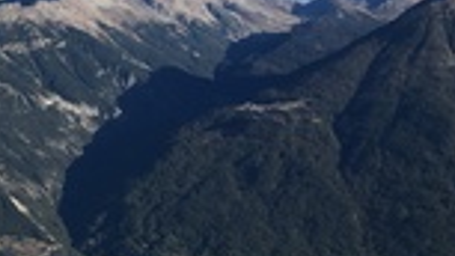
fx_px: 1110
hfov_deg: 20.8
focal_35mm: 92
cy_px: 25
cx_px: -158
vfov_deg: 13.0
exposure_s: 1/1399
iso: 25
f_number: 2.2
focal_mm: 4.15
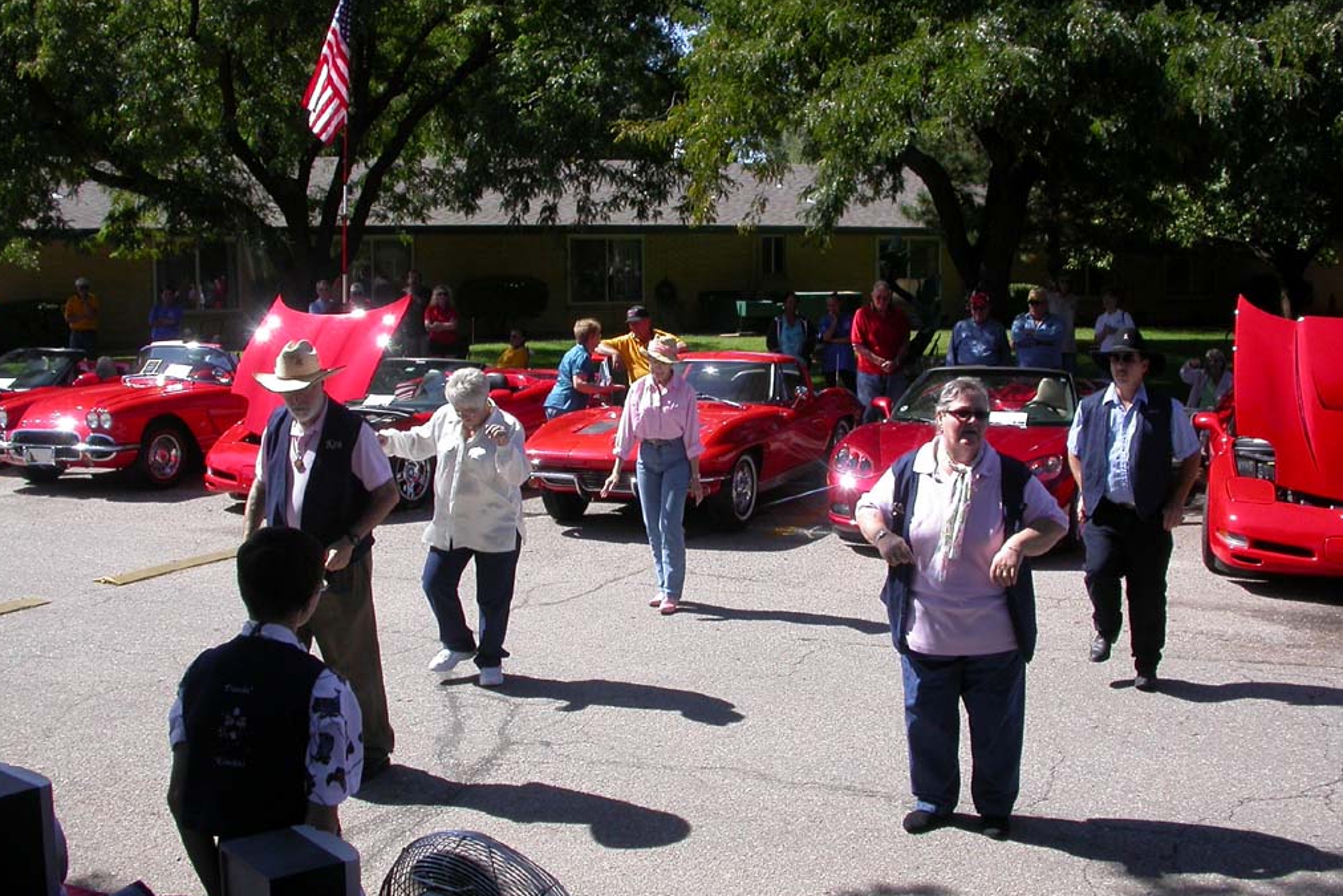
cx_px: 668
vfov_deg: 33.4
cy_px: 418
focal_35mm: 40
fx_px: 1492
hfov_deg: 48.5
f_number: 6
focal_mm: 7.85
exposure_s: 1/310
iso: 100
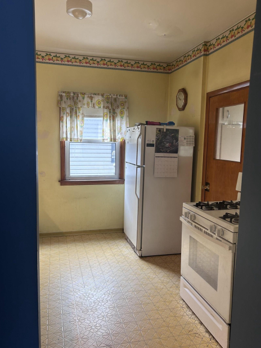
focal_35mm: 28
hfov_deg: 49.7
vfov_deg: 63.5
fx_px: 282
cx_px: 128
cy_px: 174
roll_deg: -1.1
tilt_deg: -7.5
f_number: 1.5
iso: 64
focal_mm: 5.7
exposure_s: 1/60
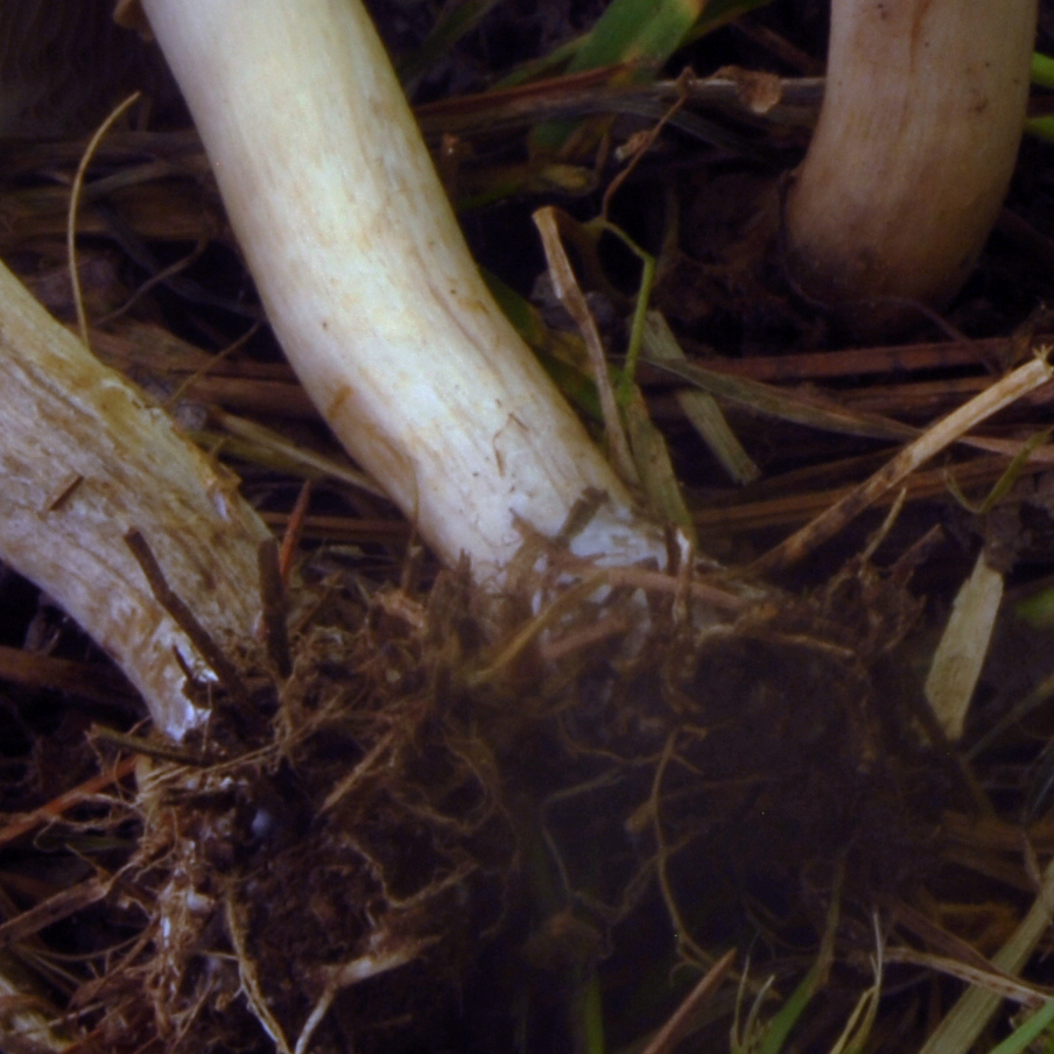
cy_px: -352
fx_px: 12436
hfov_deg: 4.9
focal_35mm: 361
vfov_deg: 4.8
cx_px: 733
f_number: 22
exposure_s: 1/2
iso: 100
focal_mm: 66
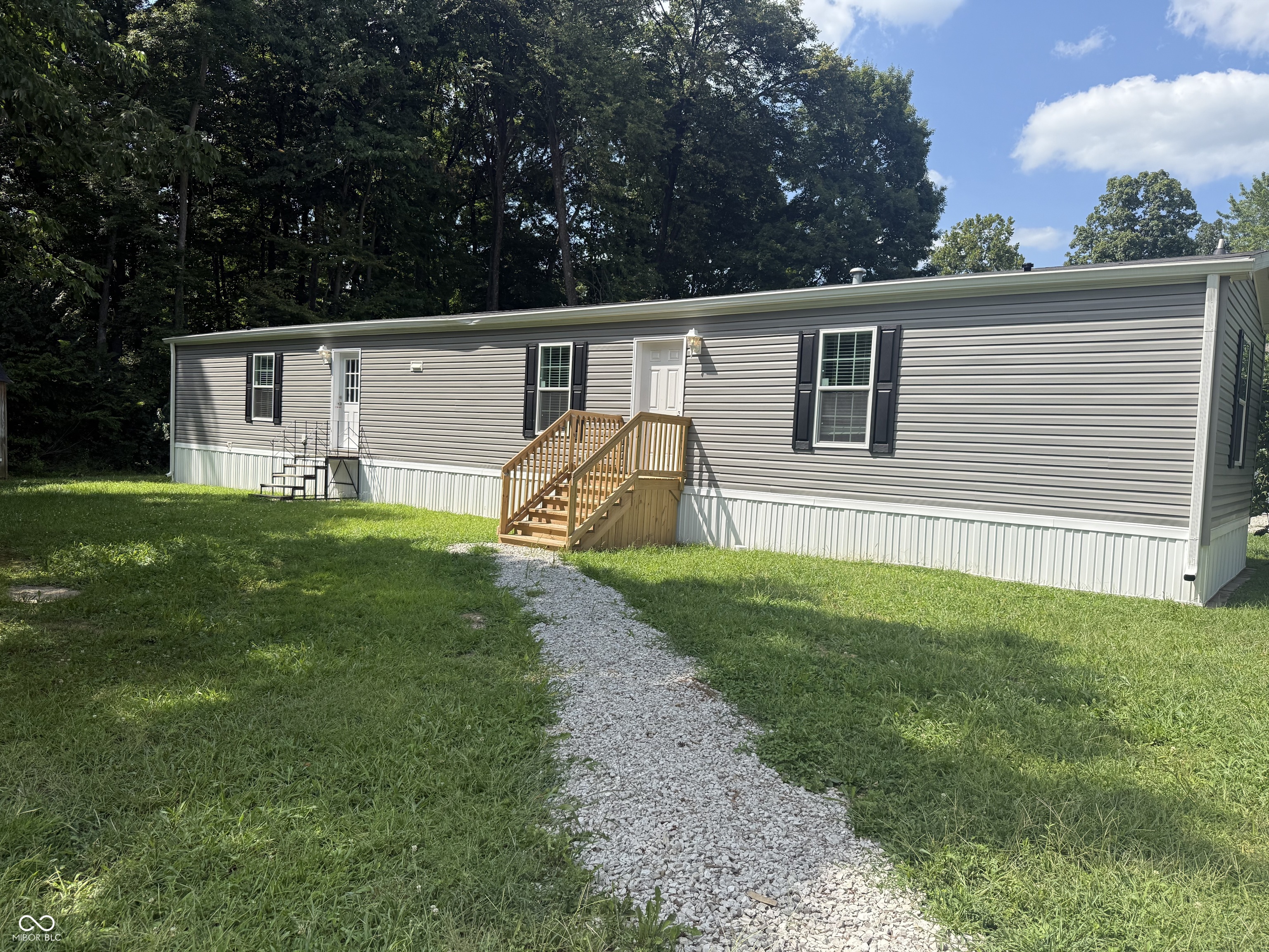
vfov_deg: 56.8
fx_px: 880
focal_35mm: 24
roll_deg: -2.9
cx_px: 634
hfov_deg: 71.6
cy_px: 476
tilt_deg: -2.4
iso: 80
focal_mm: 6.76
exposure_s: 1/2907
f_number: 1.78
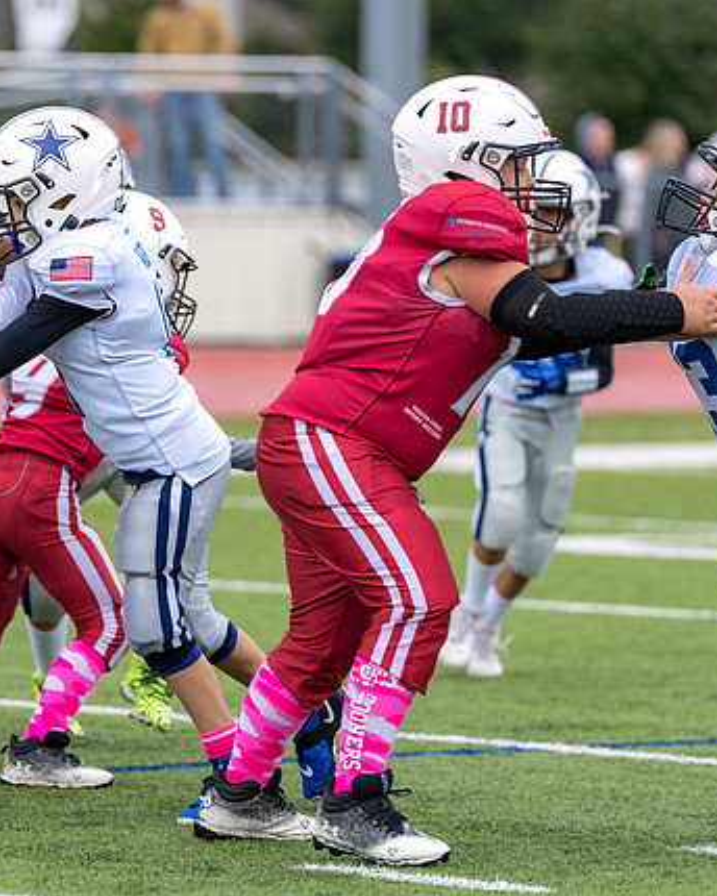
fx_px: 8833
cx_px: 74
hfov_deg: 4.6
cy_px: 520
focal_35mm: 333
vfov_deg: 5.8
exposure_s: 1/1250
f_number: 3.5
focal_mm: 200
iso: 250
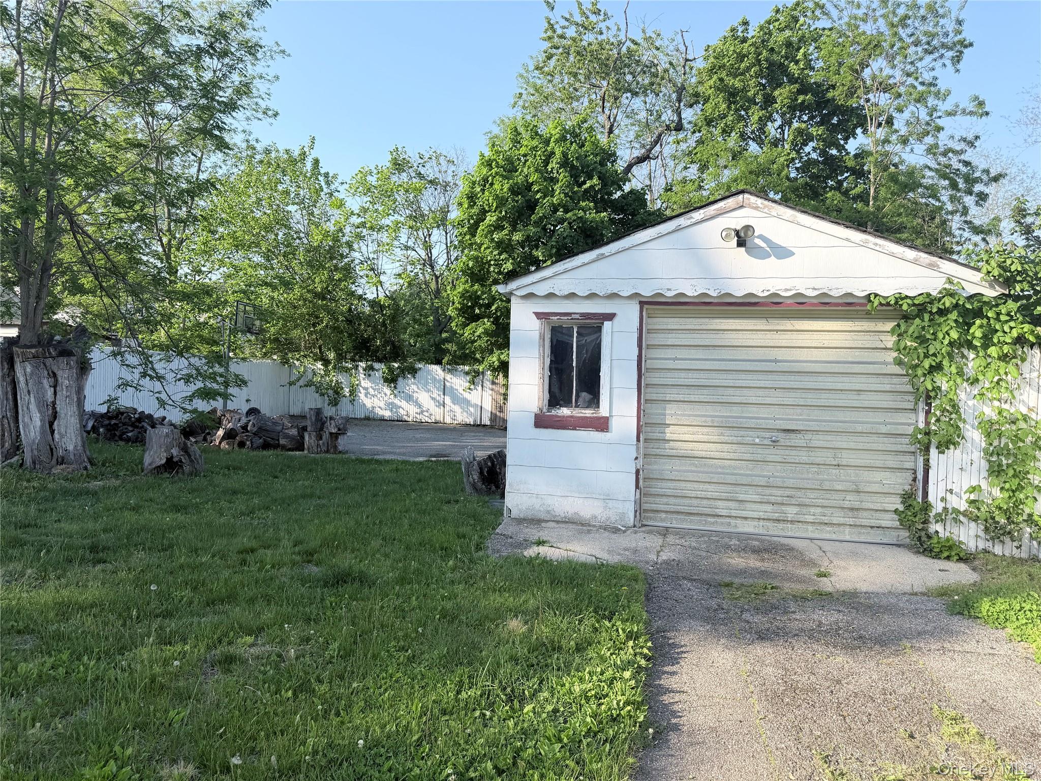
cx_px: 520
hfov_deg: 71.6
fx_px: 722
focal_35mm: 24
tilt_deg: +1.8
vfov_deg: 56.8
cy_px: 390
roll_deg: -1.8
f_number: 1.78
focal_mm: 6.76
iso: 80
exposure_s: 1/1727
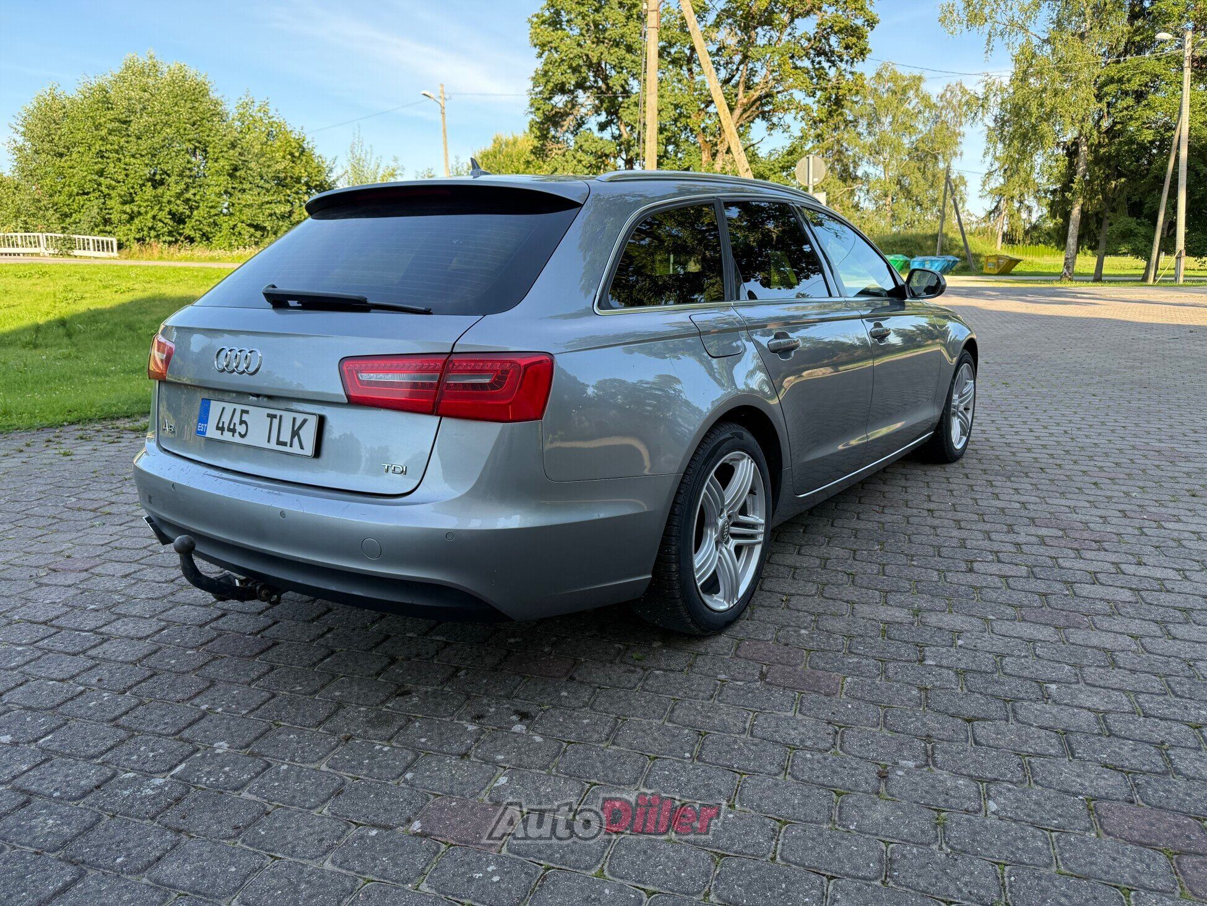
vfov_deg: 56.8
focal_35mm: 24
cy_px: 453
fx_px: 837
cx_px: 604
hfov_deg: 71.6
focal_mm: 6.76
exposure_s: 1/805
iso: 100
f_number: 1.78
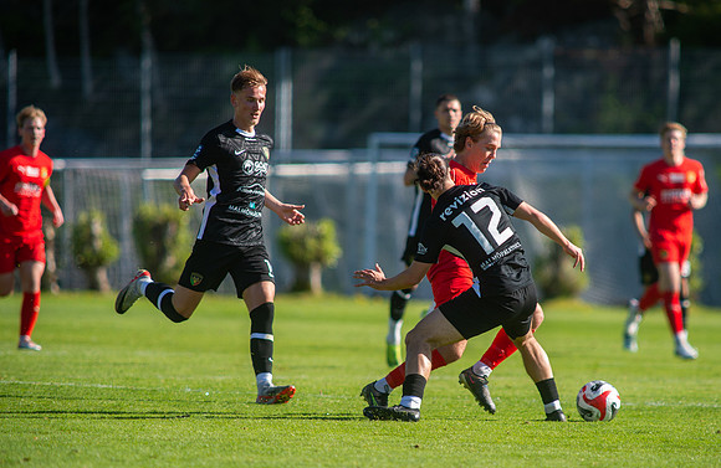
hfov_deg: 4.0
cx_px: 418
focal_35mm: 519
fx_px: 10321
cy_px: 278
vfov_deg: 2.6
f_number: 4
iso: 360
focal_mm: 420
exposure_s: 1/1600
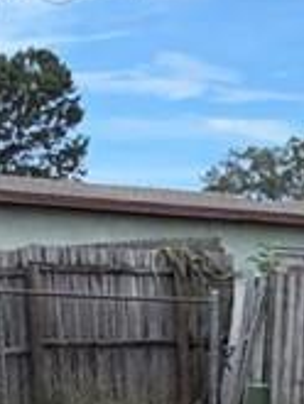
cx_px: 346
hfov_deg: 10.8
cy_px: 786
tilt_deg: -15.9
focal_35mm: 136
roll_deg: -0.8
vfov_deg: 12.8
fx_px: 1590
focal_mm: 2.22
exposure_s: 1/1001
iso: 16
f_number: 2.2
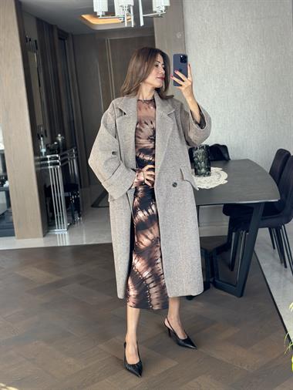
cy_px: 195
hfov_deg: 30.3
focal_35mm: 48
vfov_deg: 39.6
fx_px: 541
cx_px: 146
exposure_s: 1/100
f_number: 1.78
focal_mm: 6.86
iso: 125
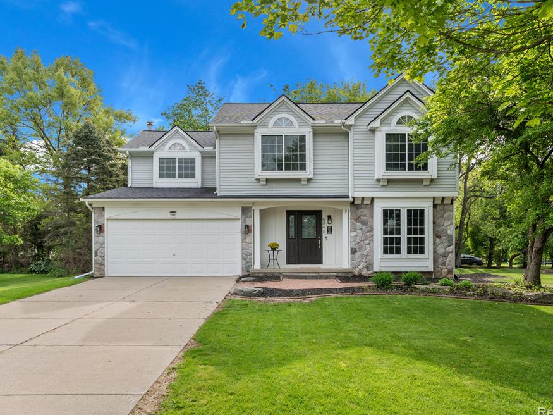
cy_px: 207
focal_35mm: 27
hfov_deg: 65.3
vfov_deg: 51.3
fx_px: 431
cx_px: 278
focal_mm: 24
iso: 100
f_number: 9
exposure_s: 1/100
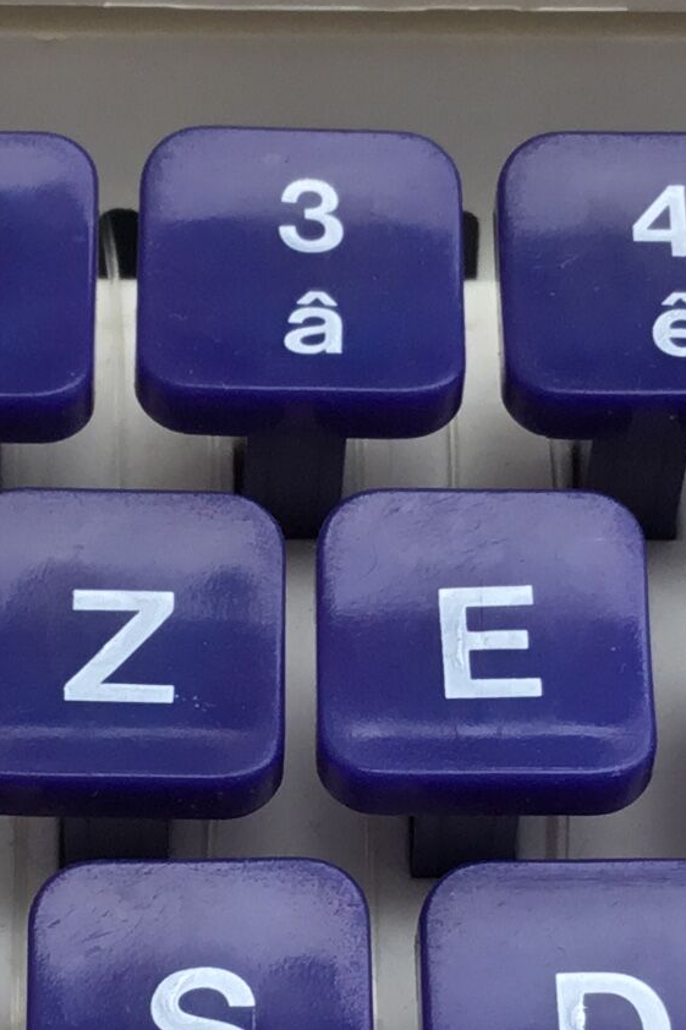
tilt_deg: -61.1
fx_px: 3574
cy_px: 662
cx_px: 350
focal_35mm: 125
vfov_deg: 16.4
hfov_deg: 11.0
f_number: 2.4
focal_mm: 3.3
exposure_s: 1/100
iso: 25
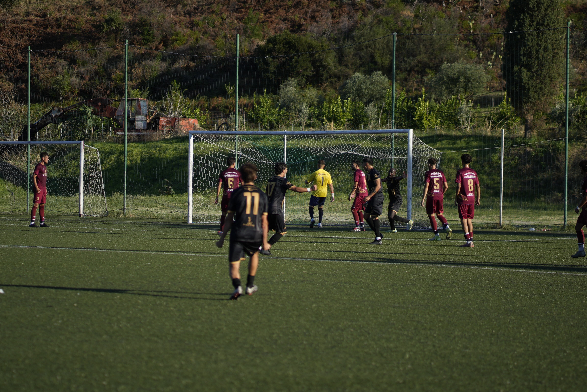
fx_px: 2071
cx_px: 294
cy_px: 196
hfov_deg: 16.1
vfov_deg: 10.8
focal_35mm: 127
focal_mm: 85
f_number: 1.8
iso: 125
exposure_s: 1/6400
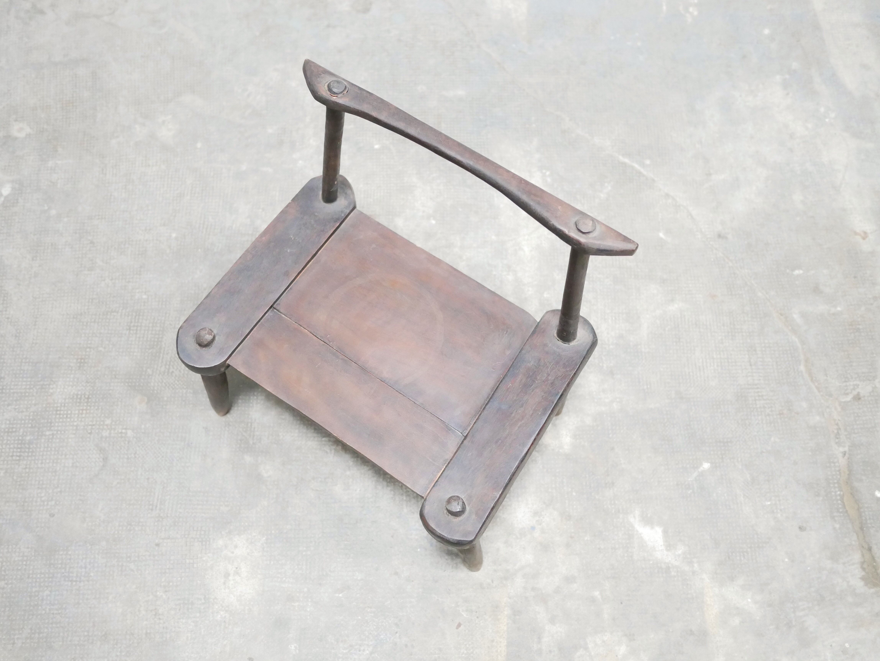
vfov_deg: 36.0
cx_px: 440
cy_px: 330
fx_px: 1017
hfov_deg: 46.8
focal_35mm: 40
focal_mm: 20
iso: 3200
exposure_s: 1/60
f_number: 1.7
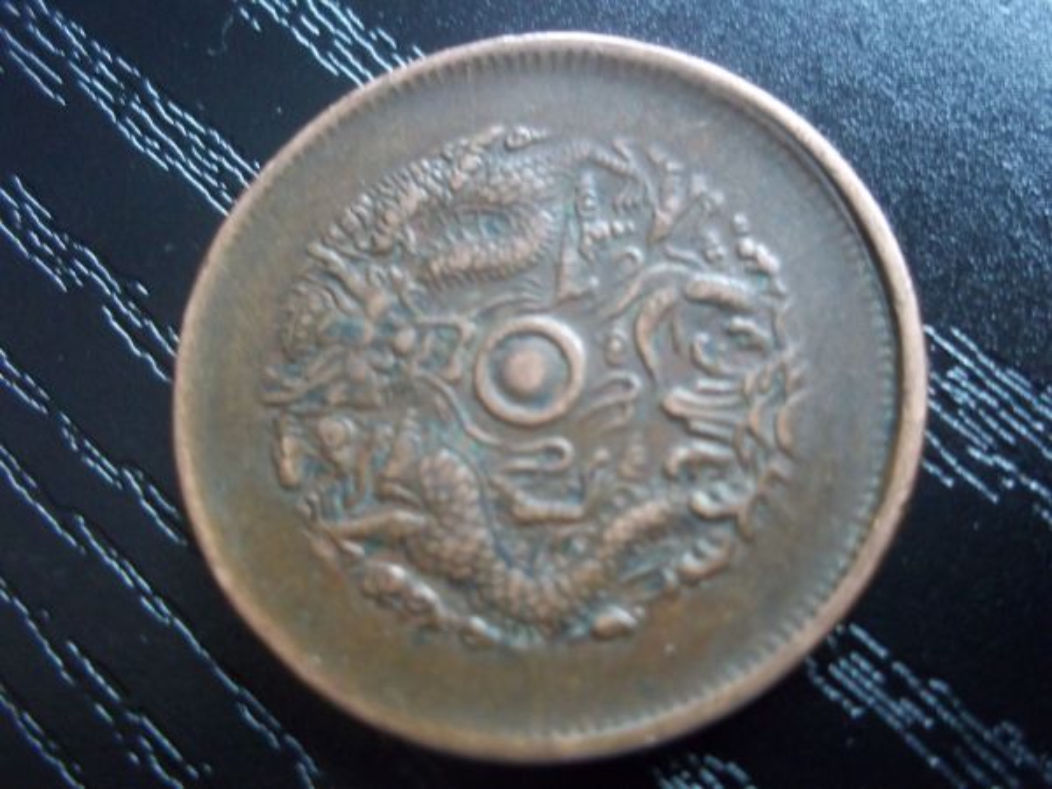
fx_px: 1094
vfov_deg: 39.7
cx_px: 526
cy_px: 394
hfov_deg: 51.4
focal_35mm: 36
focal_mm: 6.5
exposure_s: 1/8
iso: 320
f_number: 3.1
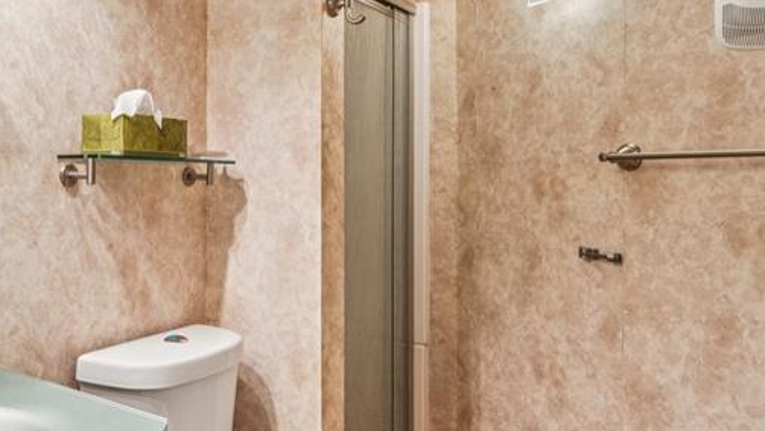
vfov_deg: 34.6
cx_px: 108
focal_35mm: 34
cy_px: 177
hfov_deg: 52.6
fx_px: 688
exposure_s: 1.3
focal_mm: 15.9
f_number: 13
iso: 320
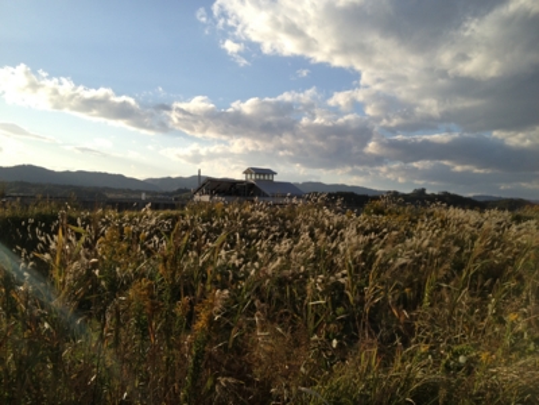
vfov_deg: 40.7
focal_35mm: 35
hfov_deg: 52.6
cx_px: 270
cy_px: 202
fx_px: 545
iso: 50
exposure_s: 1/1453
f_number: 2.4
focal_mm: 4.28
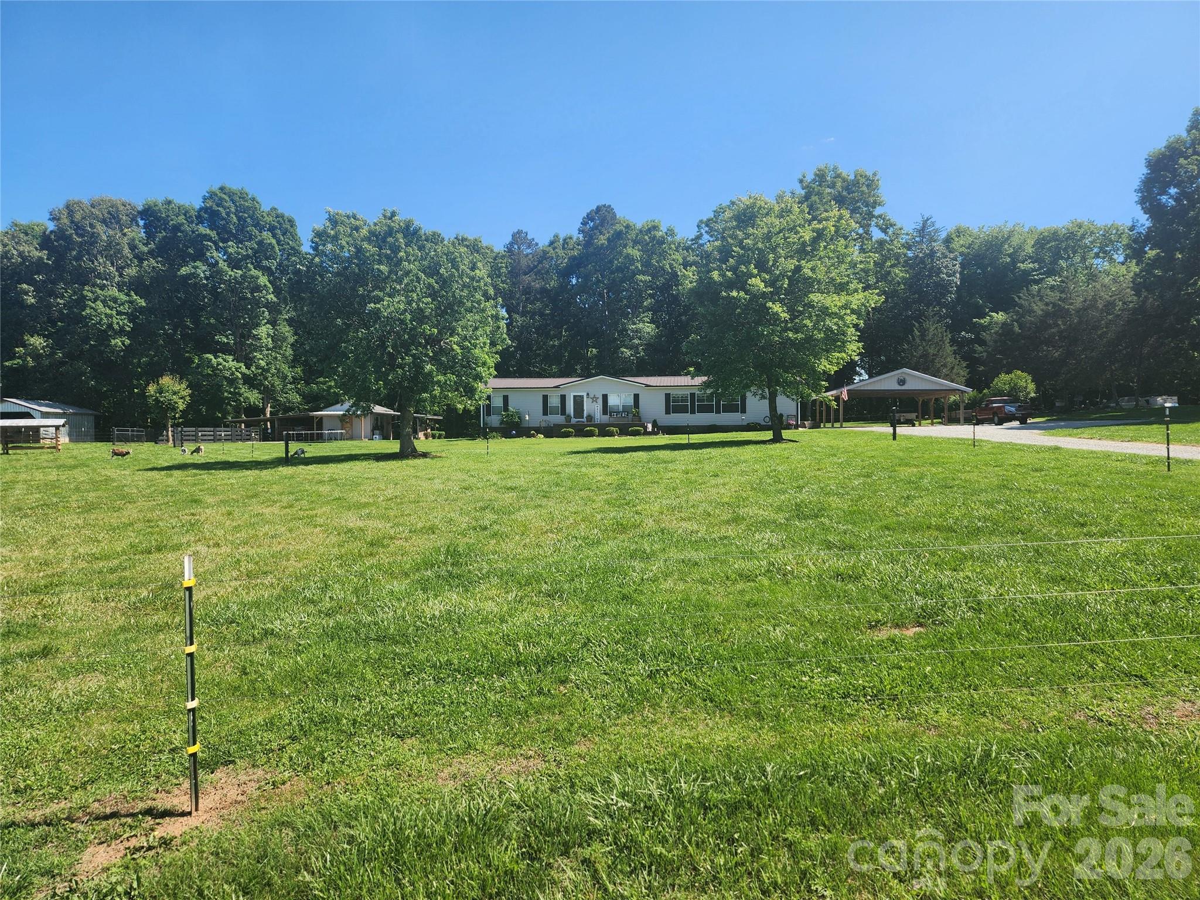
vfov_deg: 58.9
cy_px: 450
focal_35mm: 23
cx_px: 600
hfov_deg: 73.9
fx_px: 797
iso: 12
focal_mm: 6.4
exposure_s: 1/738
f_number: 1.8
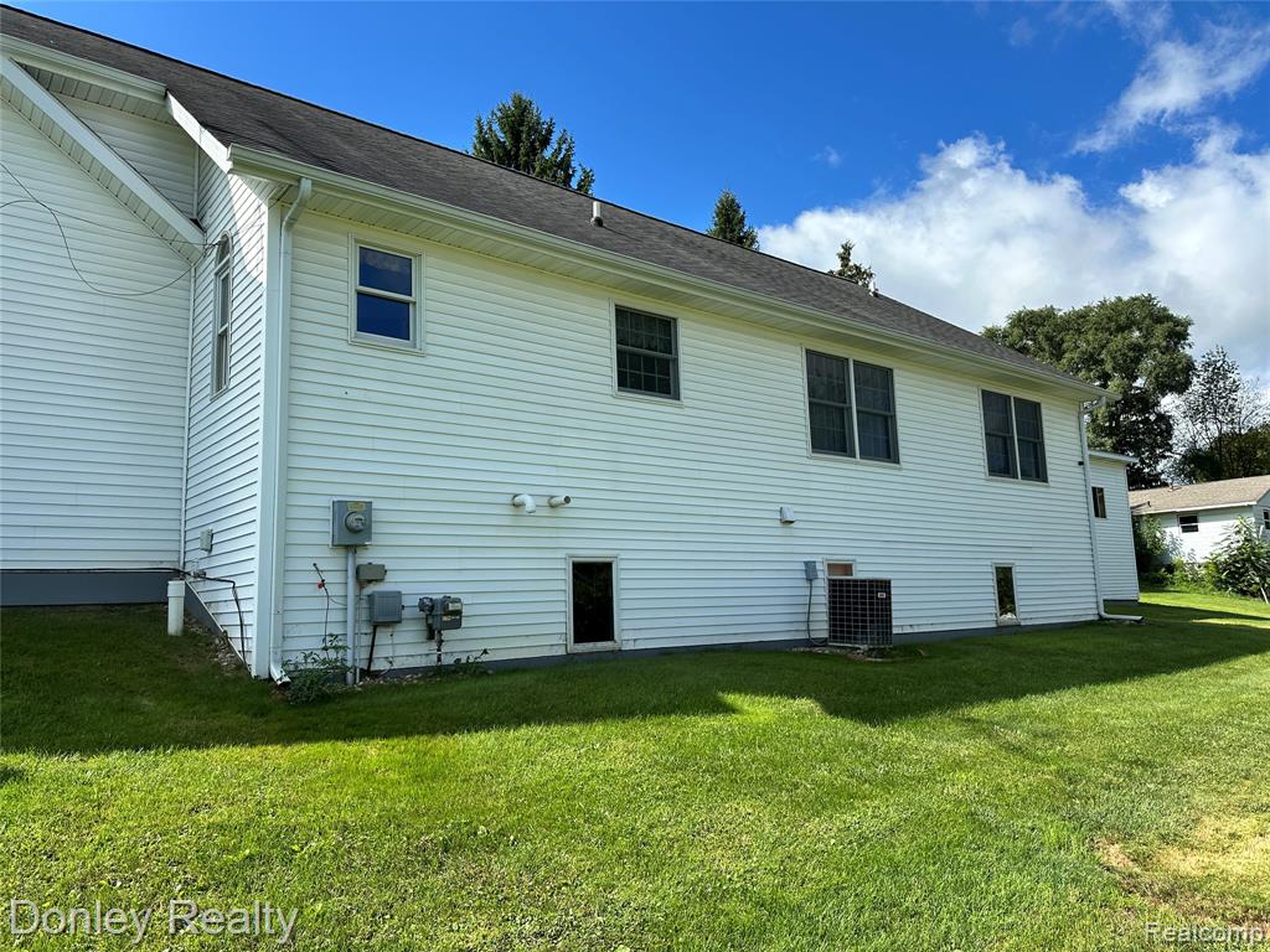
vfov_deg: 56.8
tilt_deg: +8.7
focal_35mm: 24
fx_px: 881
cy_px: 476
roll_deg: +1.3
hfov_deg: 71.6
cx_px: 635
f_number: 1.78
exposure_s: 1/2882
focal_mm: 6.86
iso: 80
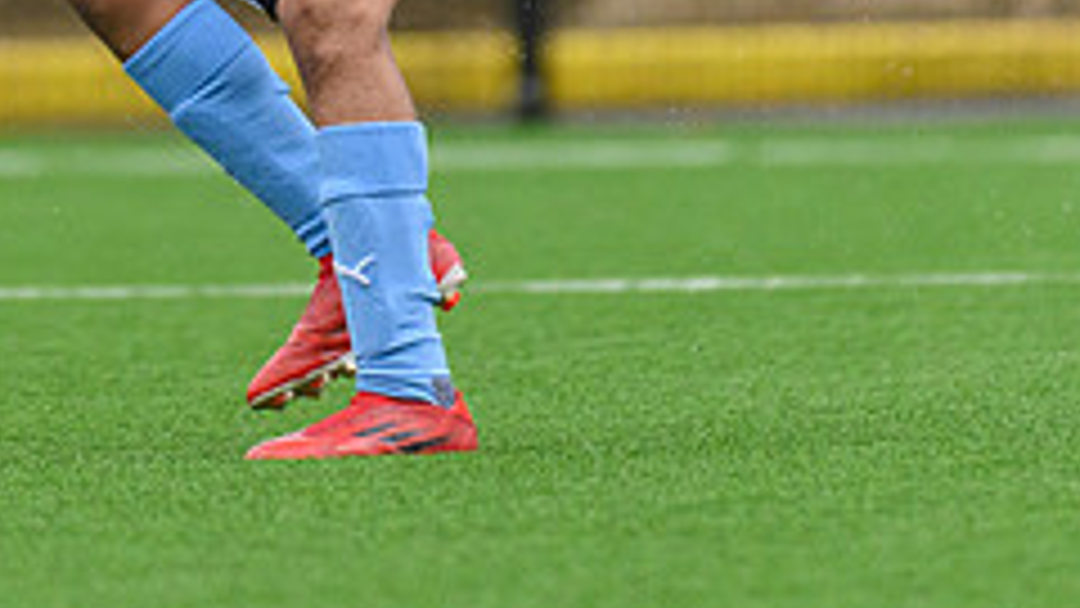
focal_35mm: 1533
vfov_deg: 0.8
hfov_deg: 1.4
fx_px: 43901
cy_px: -587
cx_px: 337
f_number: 2.8
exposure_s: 1/2000
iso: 1800
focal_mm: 400
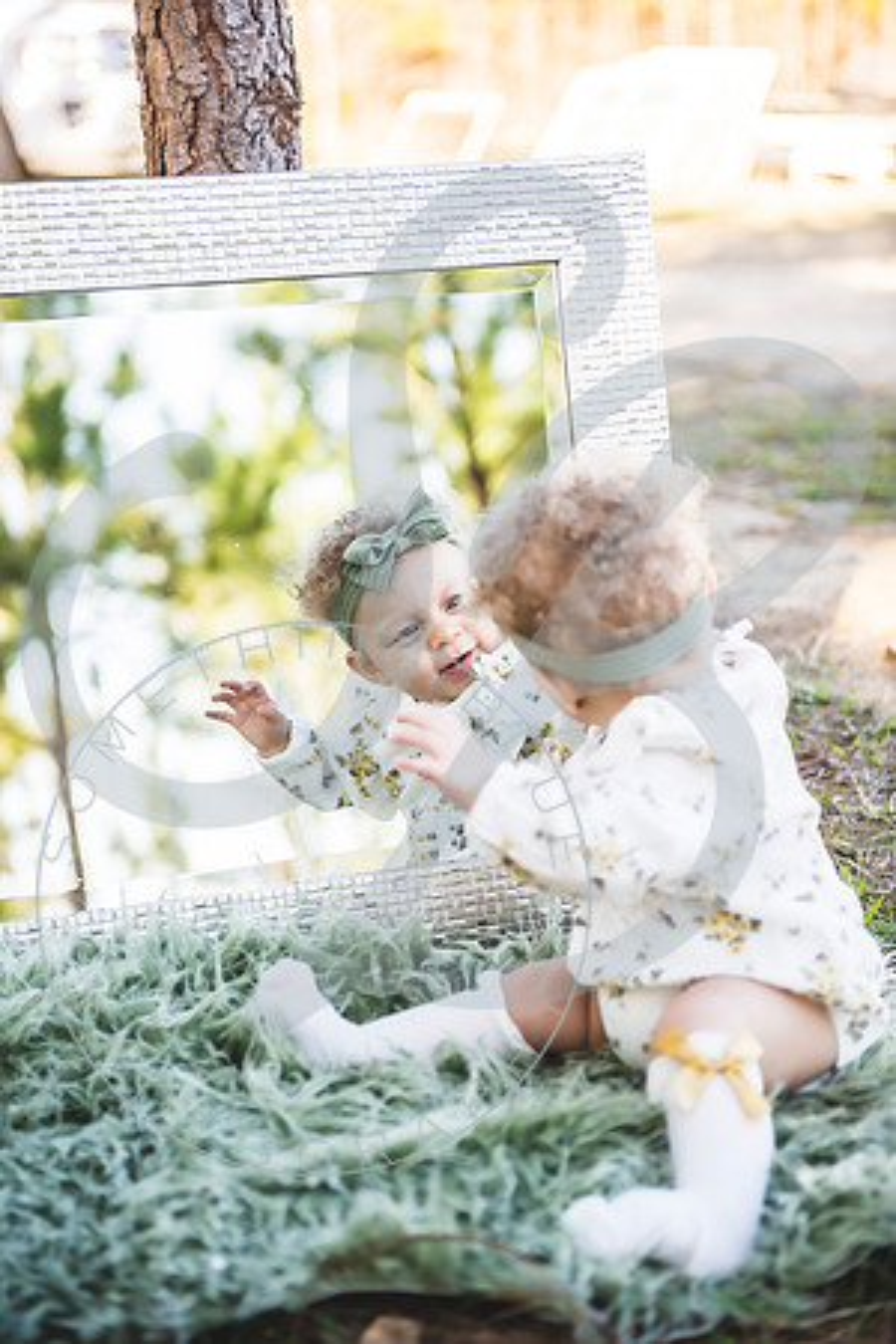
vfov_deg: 32.4
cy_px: 672
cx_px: 448
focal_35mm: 62
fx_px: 2314
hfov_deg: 21.9
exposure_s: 1/400
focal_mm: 62
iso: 200
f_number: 2.8
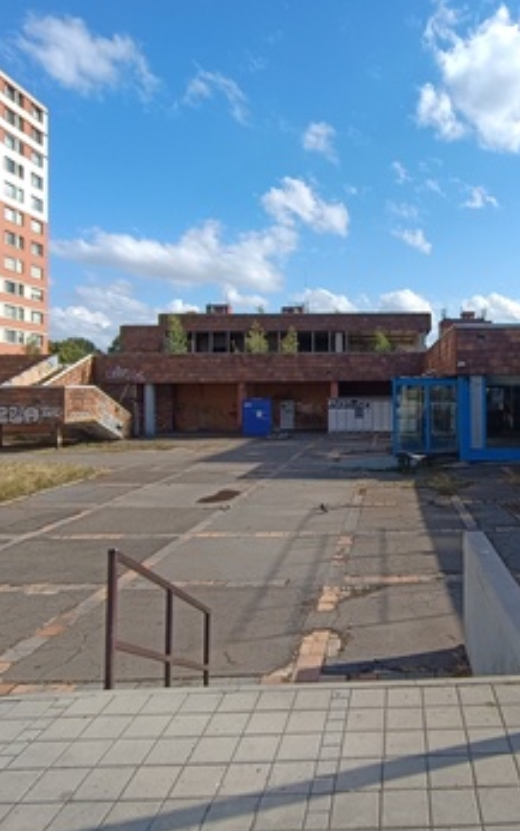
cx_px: 419
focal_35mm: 25
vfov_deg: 72.4
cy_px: 378
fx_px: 567
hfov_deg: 46.6
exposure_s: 1/1244
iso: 50
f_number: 2.2
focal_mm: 1.66
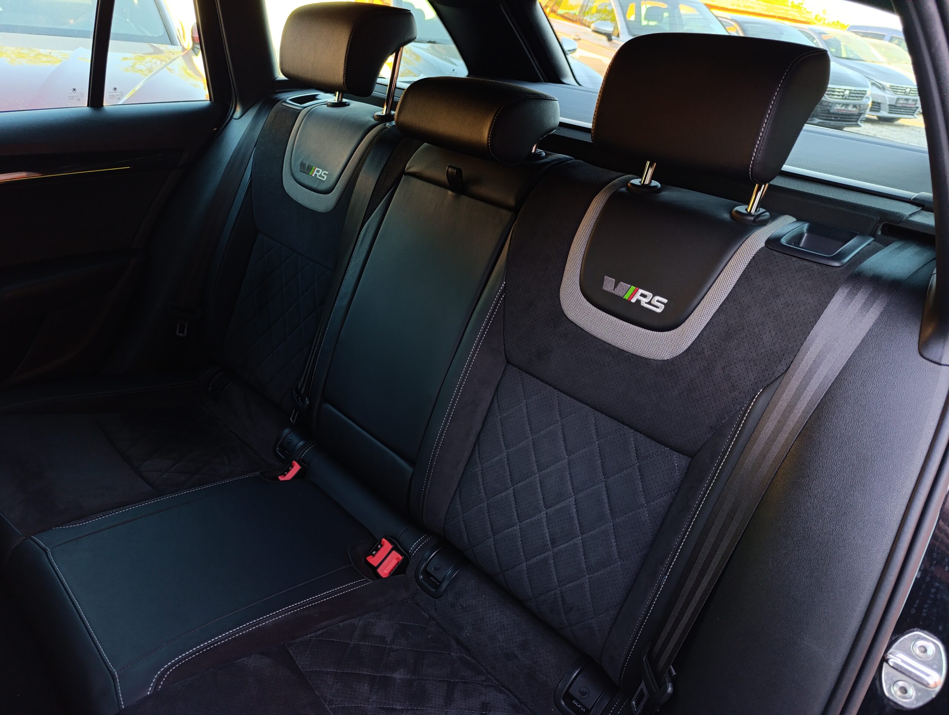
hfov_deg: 73.8
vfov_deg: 59.0
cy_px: 358
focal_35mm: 23
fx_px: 631
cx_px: 474
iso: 320
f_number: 1.6
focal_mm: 6.14
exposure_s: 1/100
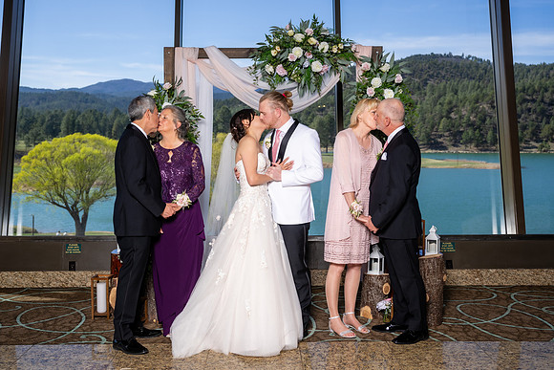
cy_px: 173
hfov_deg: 45.4
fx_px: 663
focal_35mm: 43
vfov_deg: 31.2
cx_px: 269
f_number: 4
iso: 100
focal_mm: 37
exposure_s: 1/400
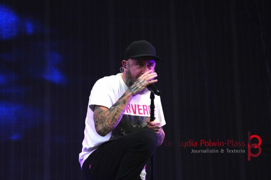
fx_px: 971
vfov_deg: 10.6
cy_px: 90
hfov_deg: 15.9
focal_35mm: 129
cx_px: 136
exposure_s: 1/160
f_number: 5
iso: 250
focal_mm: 86
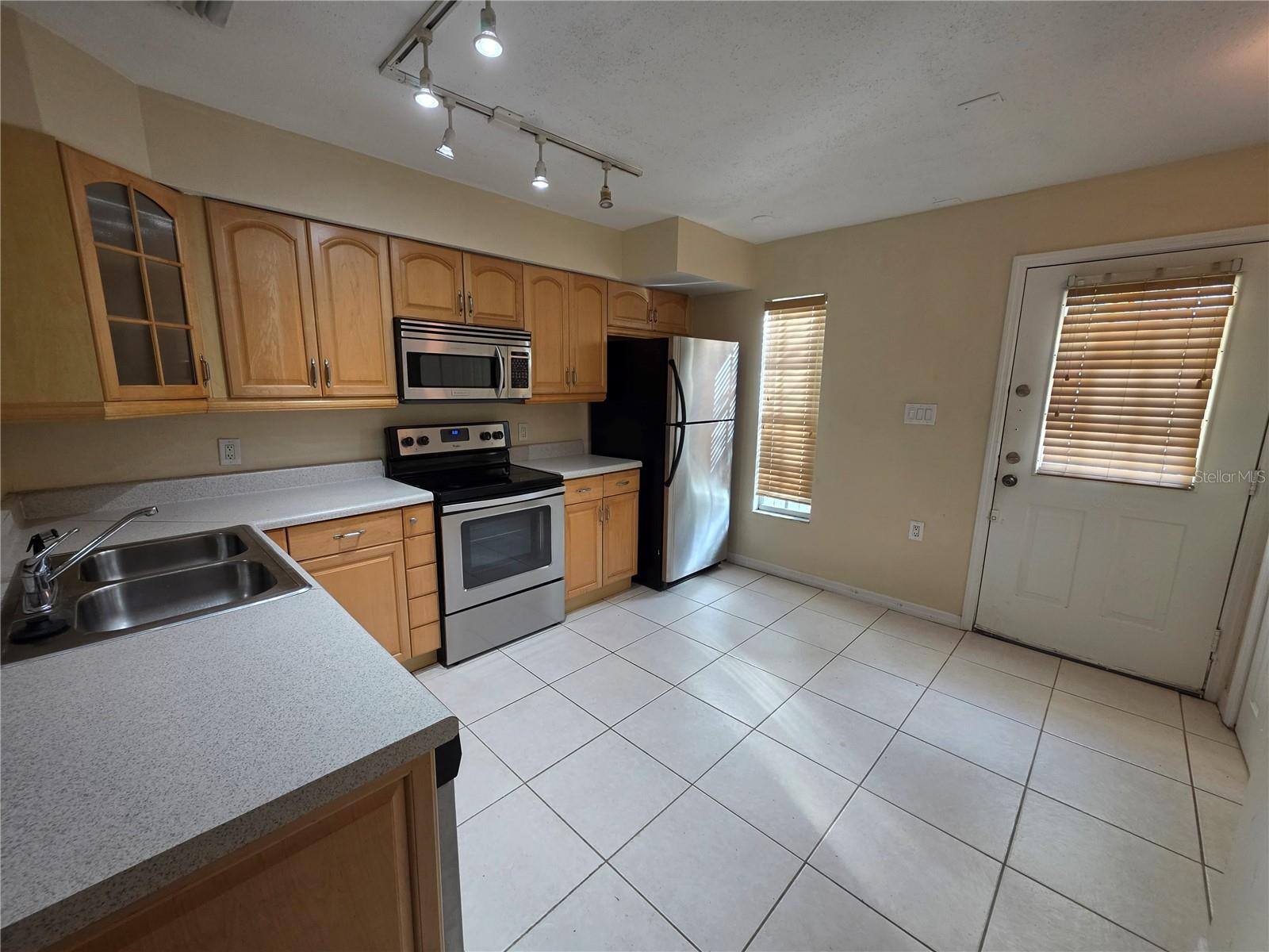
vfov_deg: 89.9
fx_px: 477
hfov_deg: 106.2
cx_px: 634
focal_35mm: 13
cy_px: 476
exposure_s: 1/120
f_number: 1.9
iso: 160
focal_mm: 2.2
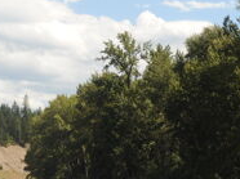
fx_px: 1004
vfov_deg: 10.2
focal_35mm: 145
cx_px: 25
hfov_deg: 13.5
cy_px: 48
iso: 250
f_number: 10
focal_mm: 35
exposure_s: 1/400
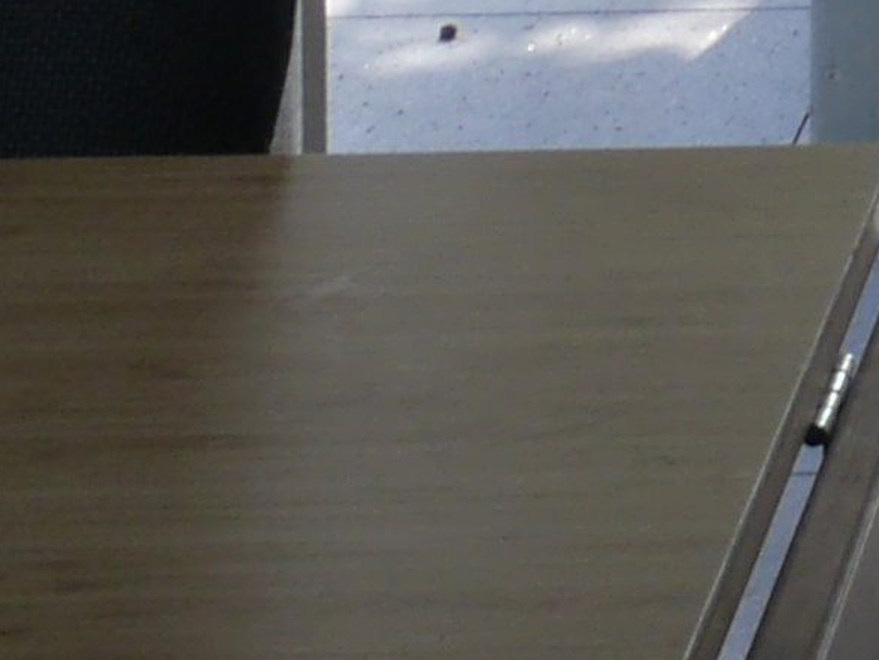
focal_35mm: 219
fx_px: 5562
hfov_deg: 8.1
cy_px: -1233
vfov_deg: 6.3
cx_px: 2391
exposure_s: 1/60
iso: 200
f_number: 11
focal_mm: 14
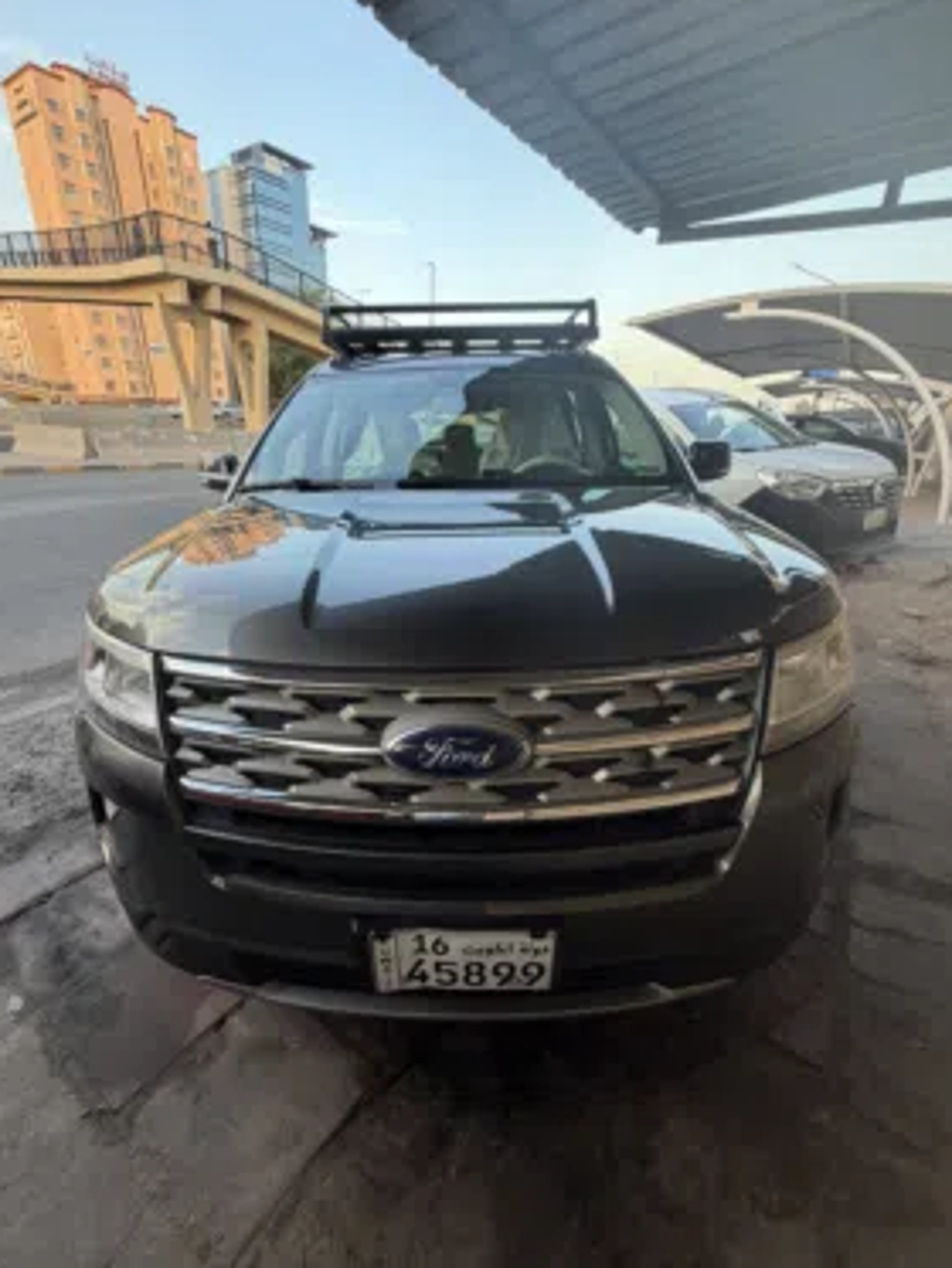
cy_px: 670
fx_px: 550
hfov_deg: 81.7
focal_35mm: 15
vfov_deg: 98.1
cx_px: 449
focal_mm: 2.22
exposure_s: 1/121
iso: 160
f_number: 2.2
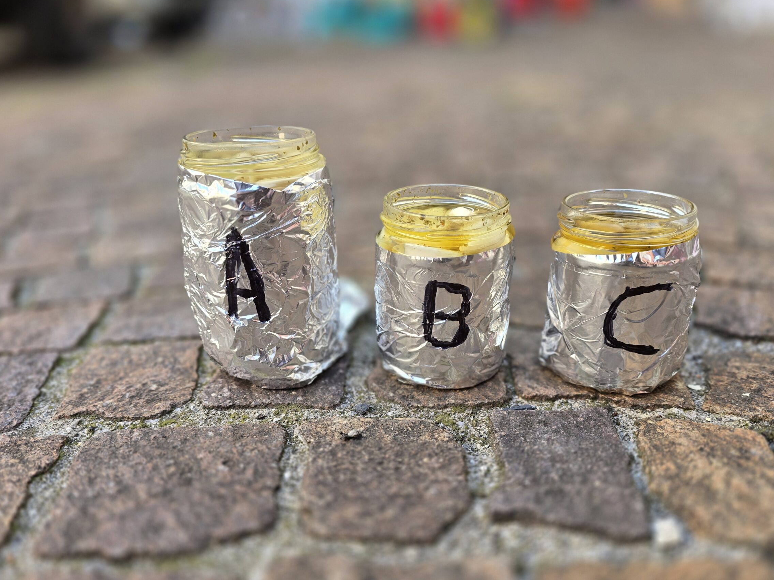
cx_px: 404
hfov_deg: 67.3
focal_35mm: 26
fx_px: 581
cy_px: 313
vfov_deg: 53.0
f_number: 1.7
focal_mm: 6.3
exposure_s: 1/100
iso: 25
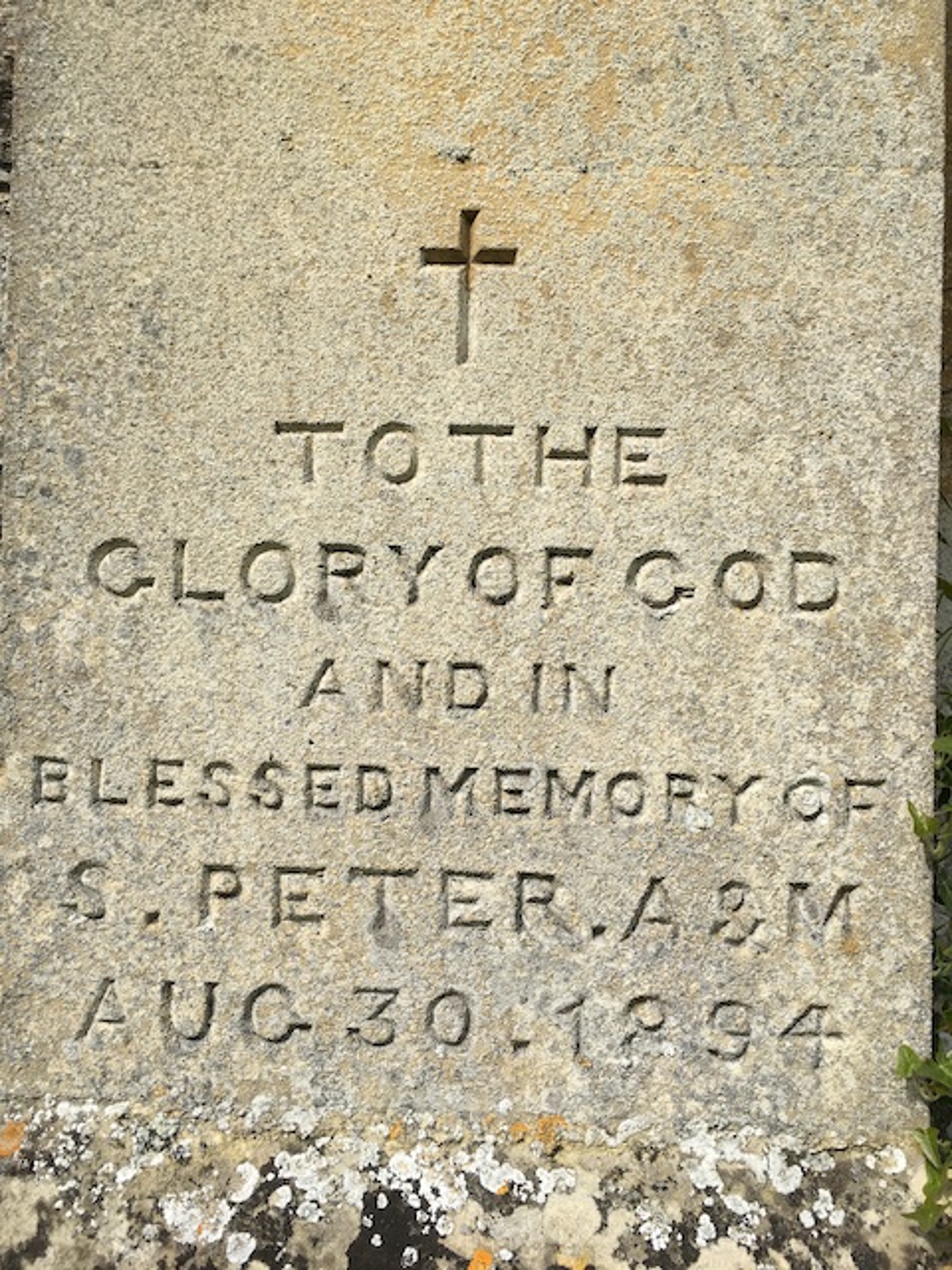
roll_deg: -1.9
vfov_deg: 61.7
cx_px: 476
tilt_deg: +0.9
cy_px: 635
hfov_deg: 48.2
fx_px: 1063
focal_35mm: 29
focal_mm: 4.15
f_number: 2.2
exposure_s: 1/2024
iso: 25
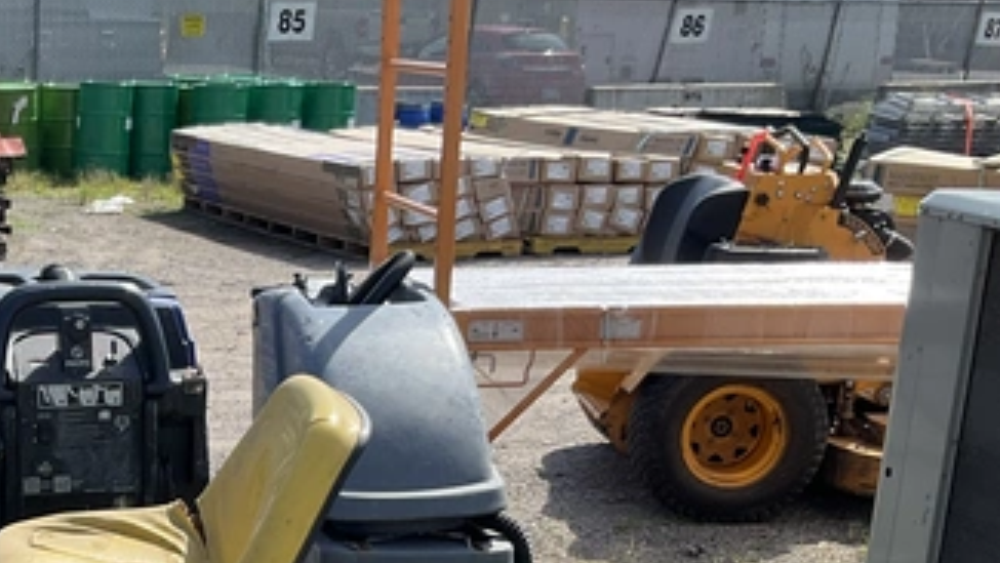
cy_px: 743
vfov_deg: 15.7
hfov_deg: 27.8
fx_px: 1936
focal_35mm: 73
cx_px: 83
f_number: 1.8
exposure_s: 1/997
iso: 25
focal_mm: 3
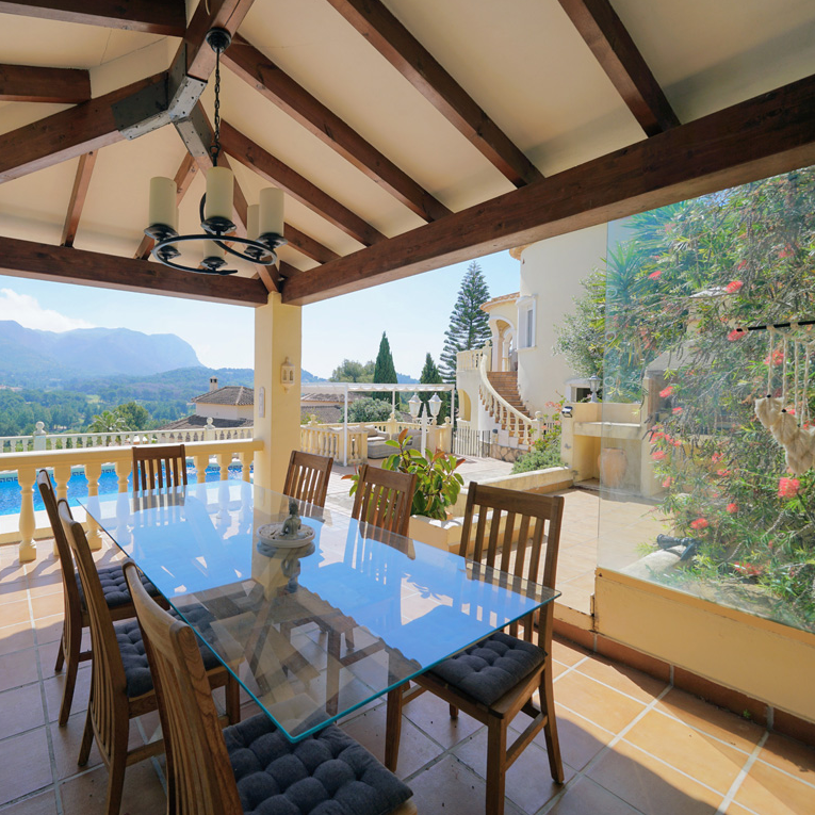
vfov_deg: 87.4
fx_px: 426
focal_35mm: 16
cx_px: 288
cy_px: 395
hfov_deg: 85.1
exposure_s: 1/320
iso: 100
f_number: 5.6
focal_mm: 12
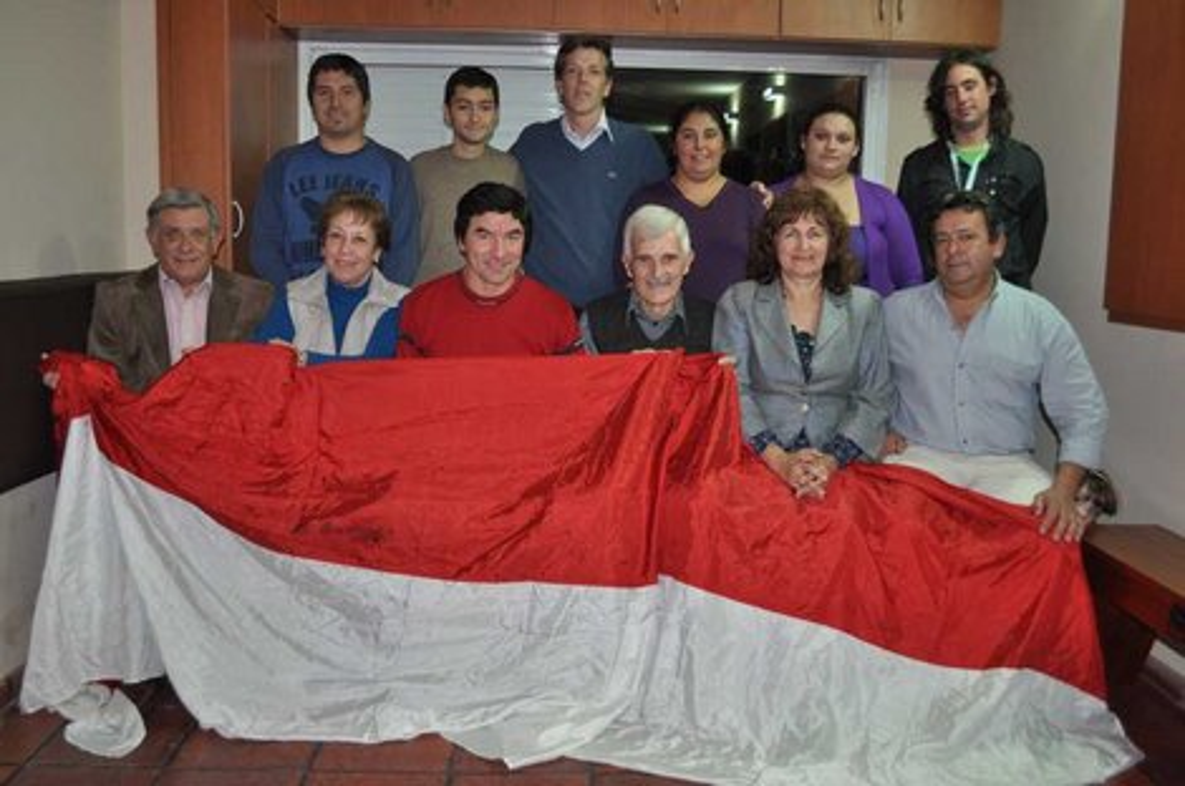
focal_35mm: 33
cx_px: 592
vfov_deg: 39.9
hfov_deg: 57.3
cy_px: 393
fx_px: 1085
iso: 800
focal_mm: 22
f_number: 3.8
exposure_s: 1/30
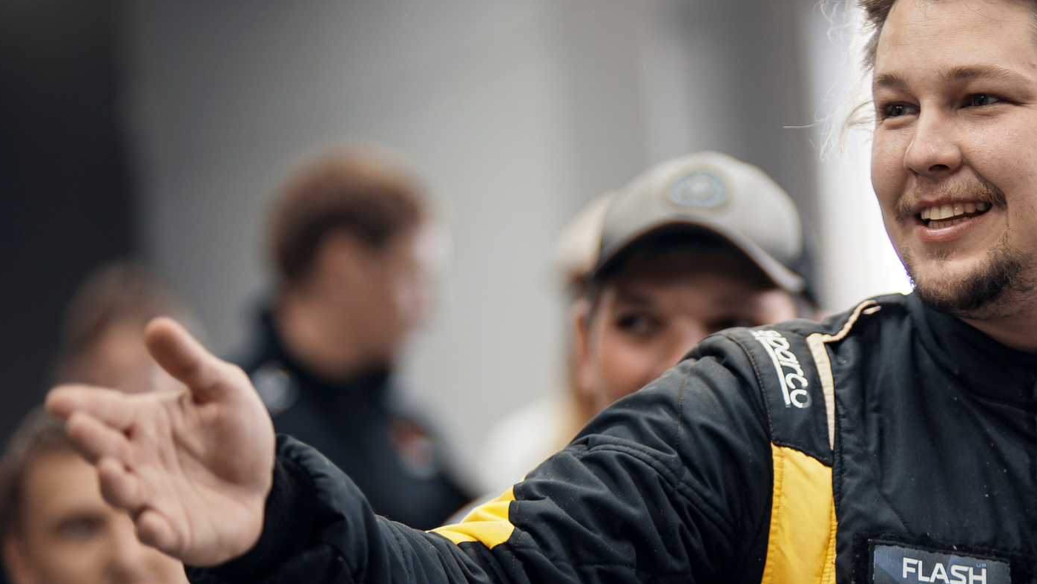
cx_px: 927
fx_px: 4483
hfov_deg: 13.1
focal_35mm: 163
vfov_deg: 7.4
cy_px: 426
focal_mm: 85
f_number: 1.8
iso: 250
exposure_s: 1/125
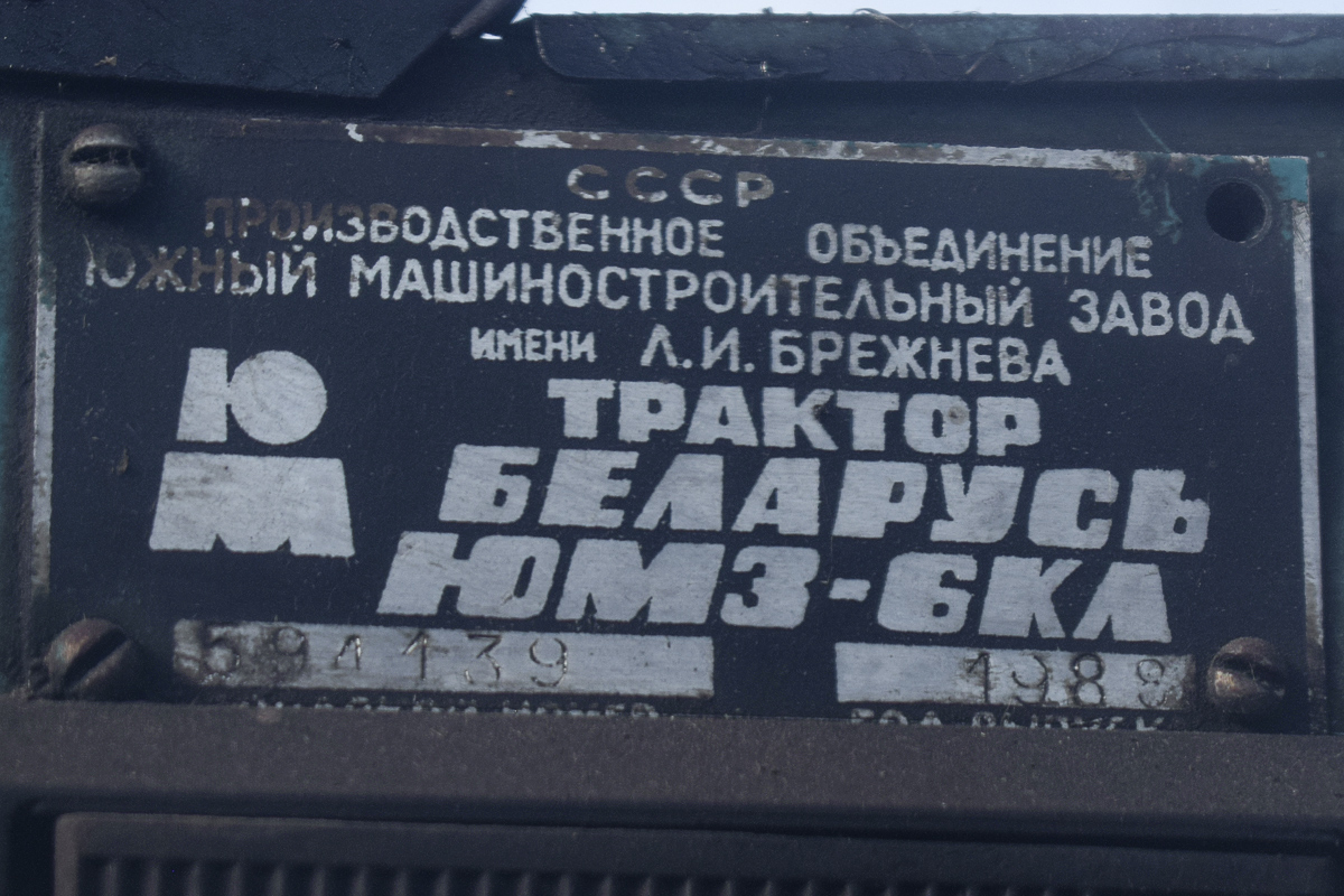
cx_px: 672
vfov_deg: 16.6
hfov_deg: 24.6
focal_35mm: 82
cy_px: 448
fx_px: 3080
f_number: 5.6
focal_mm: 55
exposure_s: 1/400
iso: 200
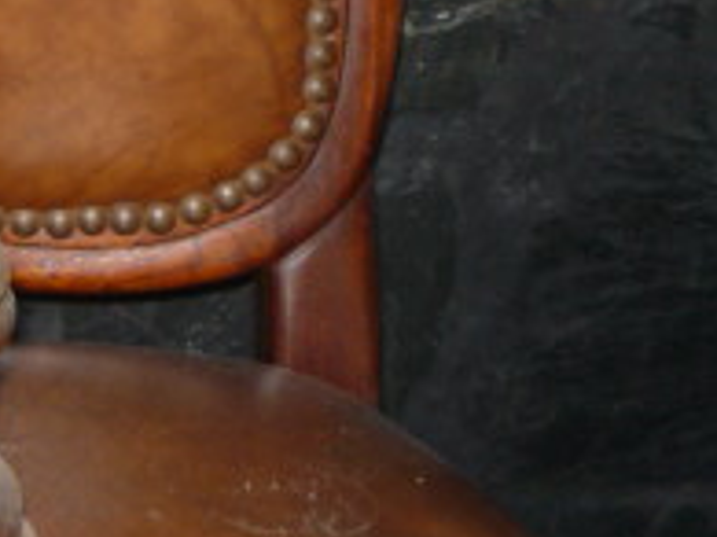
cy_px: 22
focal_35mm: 105
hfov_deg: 17.8
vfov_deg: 13.9
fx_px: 2174
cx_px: -151
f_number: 3.3
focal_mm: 5.2
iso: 100
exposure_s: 1/30
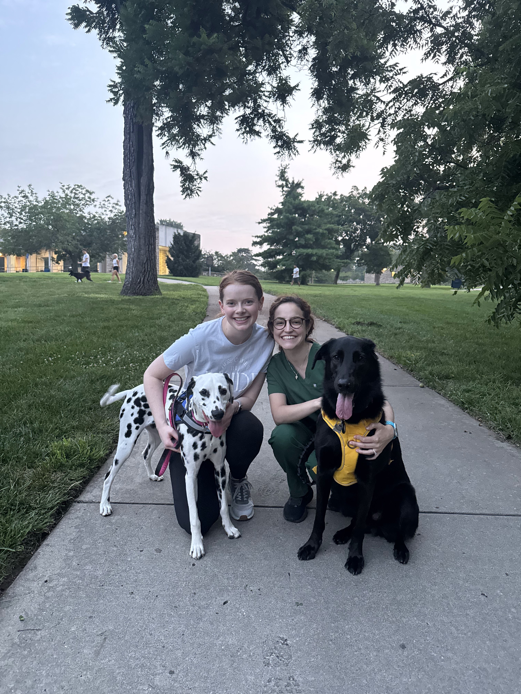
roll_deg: -1.9
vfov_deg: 71.6
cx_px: 260
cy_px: 347
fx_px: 482
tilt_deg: -5.5
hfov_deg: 56.8
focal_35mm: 24
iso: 640
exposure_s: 1/60
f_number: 1.78
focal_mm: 6.76
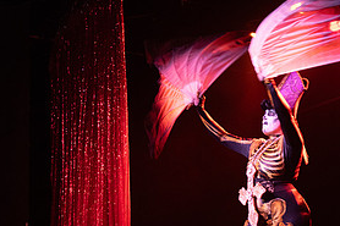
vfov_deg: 19.1
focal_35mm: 71
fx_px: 670
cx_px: 234
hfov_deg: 28.2
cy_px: 158
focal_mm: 34
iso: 6400
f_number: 4
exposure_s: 1/80
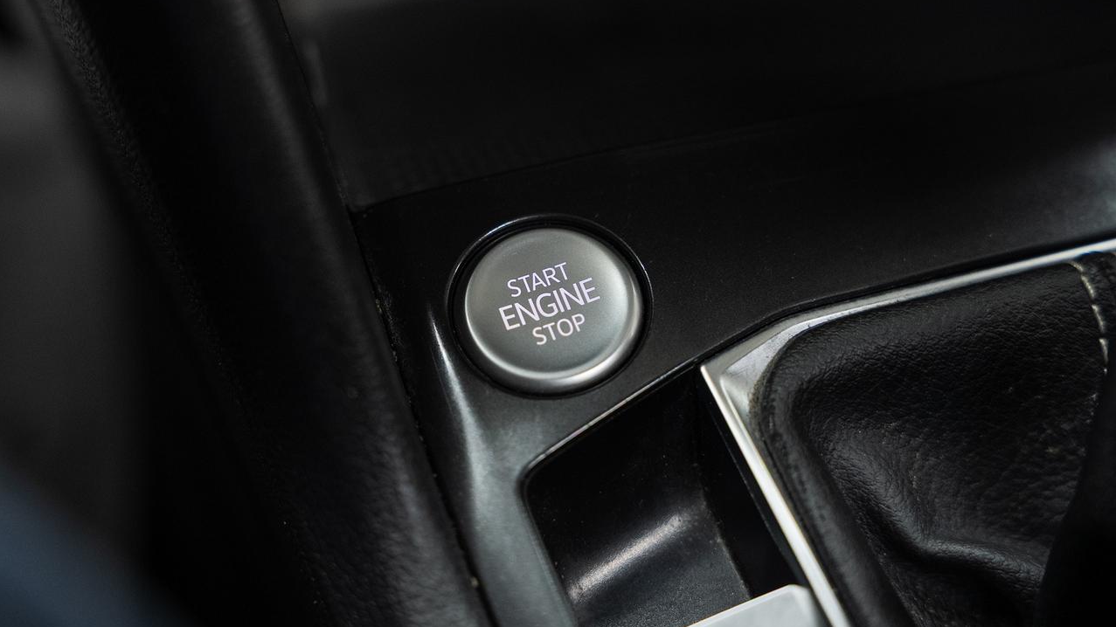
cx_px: 558
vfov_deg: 20.7
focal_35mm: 58
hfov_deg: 36.0
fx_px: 1716
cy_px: 283
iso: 800
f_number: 3.5
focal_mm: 49.1
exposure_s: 1/40
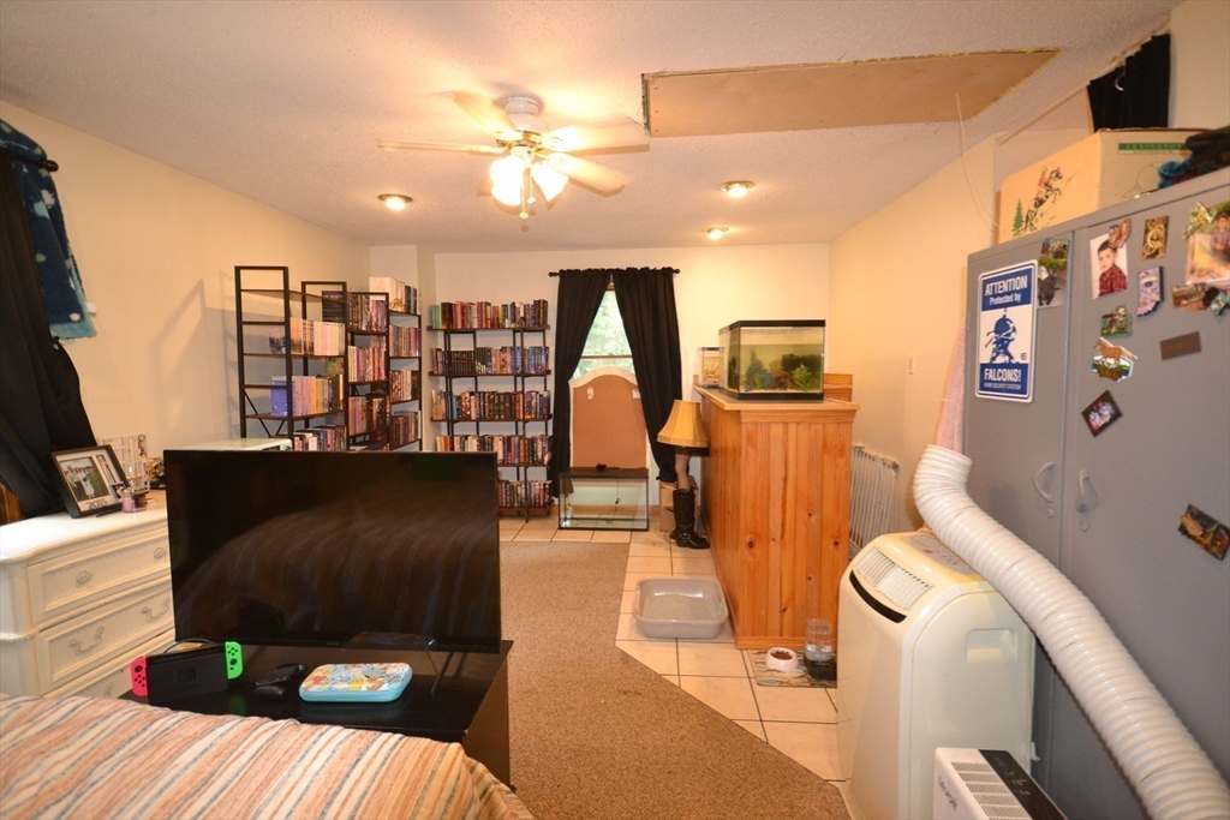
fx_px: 564
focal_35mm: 16
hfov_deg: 95.0
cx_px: 615
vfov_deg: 72.1
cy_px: 410
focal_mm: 11
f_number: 4.2
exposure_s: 1/60
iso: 1800
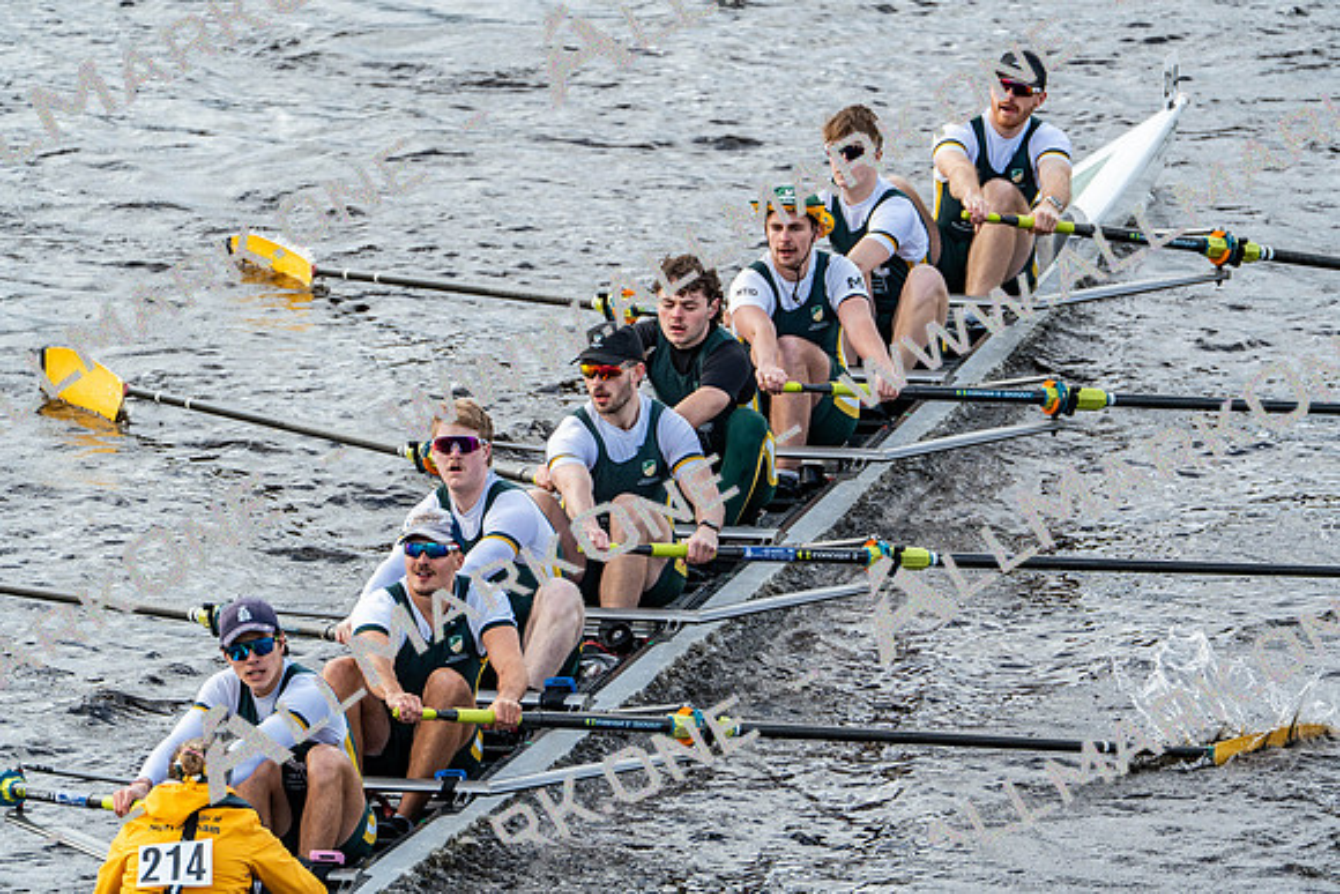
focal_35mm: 600
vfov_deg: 2.3
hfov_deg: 3.4
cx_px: 670
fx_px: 22338
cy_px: 447
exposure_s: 1/1250
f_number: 6.3
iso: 1000
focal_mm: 600
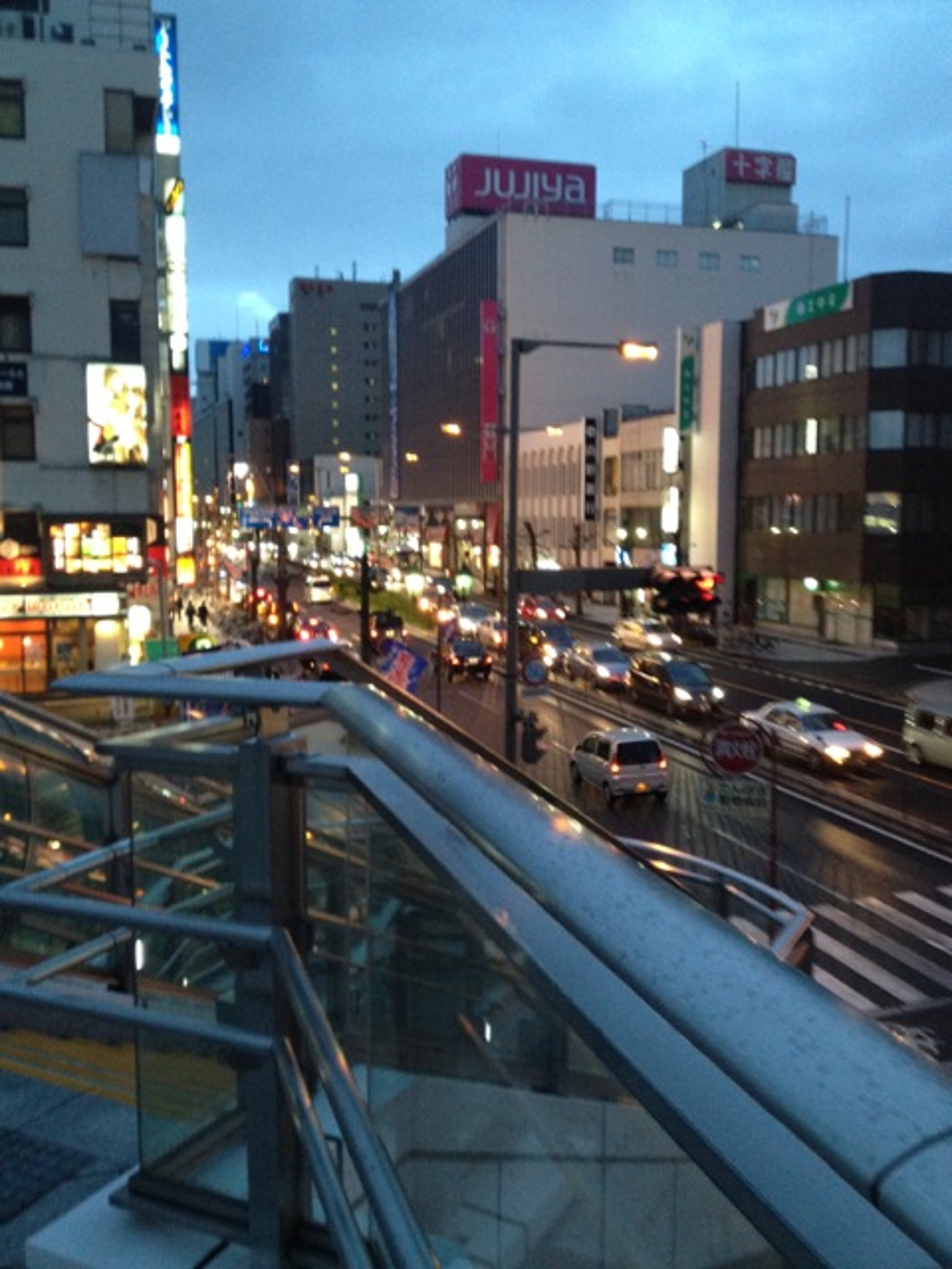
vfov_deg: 52.6
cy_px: 634
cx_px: 476
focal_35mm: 35
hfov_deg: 40.7
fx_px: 1283
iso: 250
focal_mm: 4.28
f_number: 2.4
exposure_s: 1/20
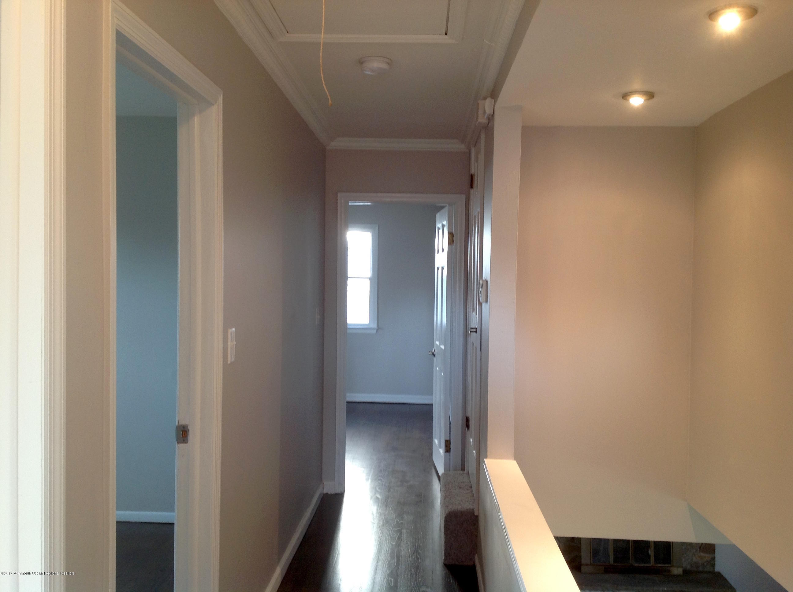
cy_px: 296
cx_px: 396
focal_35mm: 35
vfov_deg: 40.6
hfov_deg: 52.7
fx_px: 801
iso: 50
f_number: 2.4
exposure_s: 1/17
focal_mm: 4.28
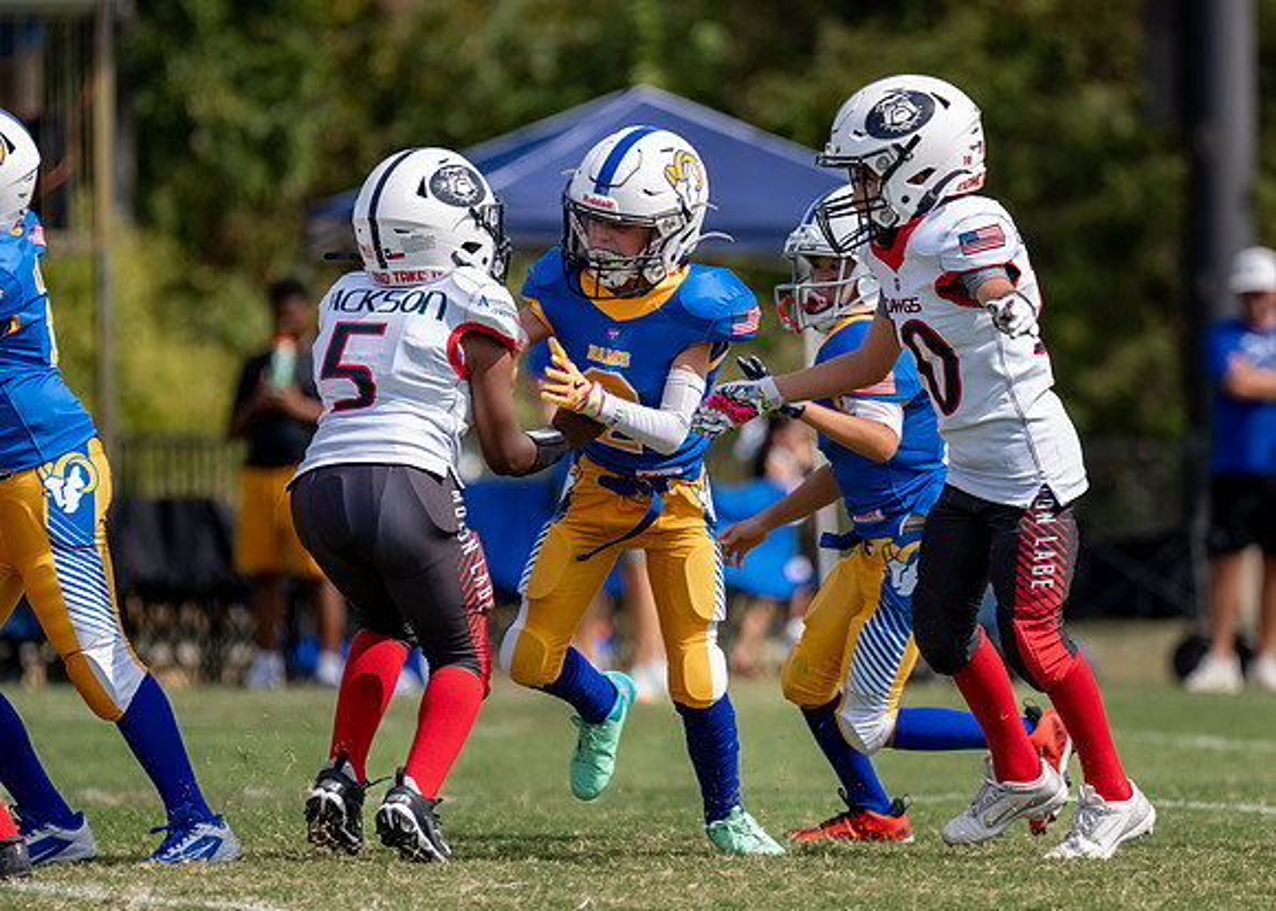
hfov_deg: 5.1
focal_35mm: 395
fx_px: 14319
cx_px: 679
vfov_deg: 3.6
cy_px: 452
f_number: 2.8
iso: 100
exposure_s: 1/2500
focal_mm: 200
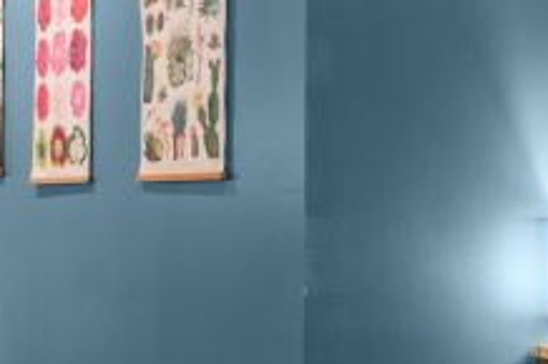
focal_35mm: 57
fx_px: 863
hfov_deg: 31.7
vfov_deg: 23.8
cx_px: 583
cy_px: 206
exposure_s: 1/1.25
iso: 400
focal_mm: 11
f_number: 8
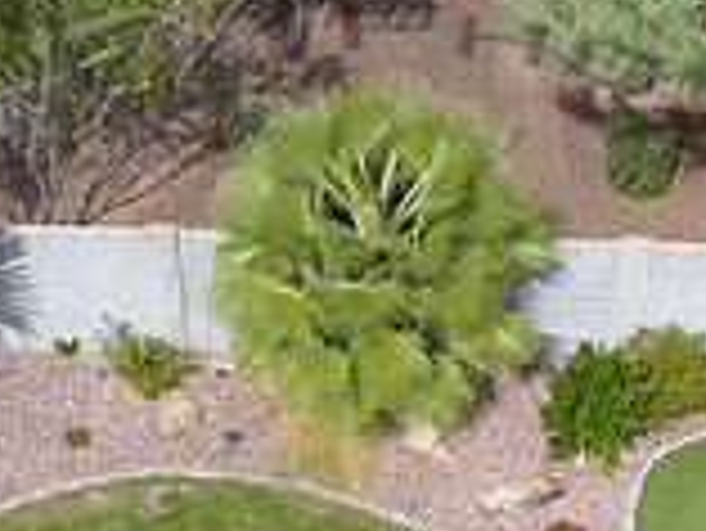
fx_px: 1510
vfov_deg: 17.8
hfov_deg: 26.3
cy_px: 803
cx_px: 369
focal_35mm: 74
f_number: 2.8
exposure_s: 1/612
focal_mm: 3.61
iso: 100
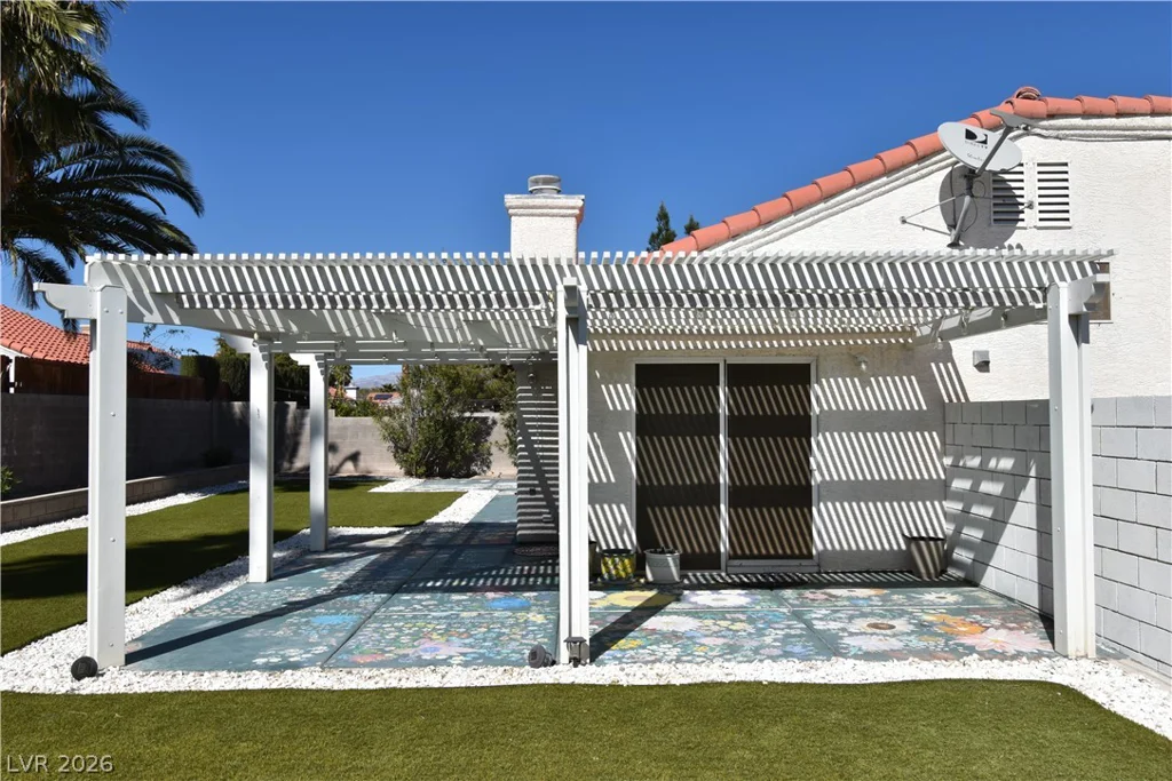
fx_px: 928
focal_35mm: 28
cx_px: 586
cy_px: 390
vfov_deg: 45.7
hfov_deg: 64.5
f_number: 11
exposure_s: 1/500
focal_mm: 19
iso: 200
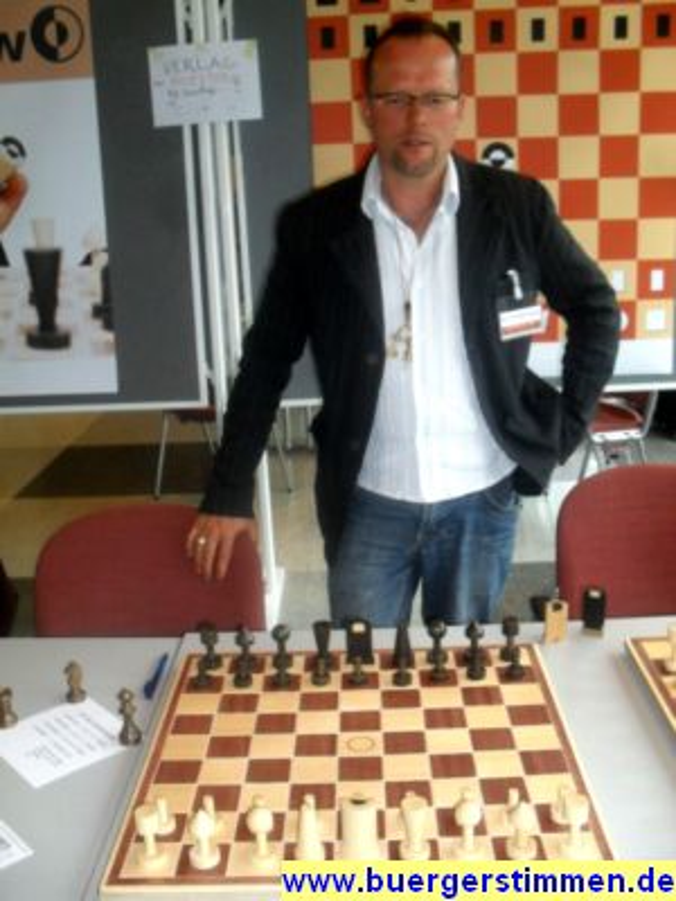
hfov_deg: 40.7
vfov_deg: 52.6
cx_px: 338
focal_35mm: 35
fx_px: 911
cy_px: 450
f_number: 3.2
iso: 200
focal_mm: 6.3
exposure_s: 1/45
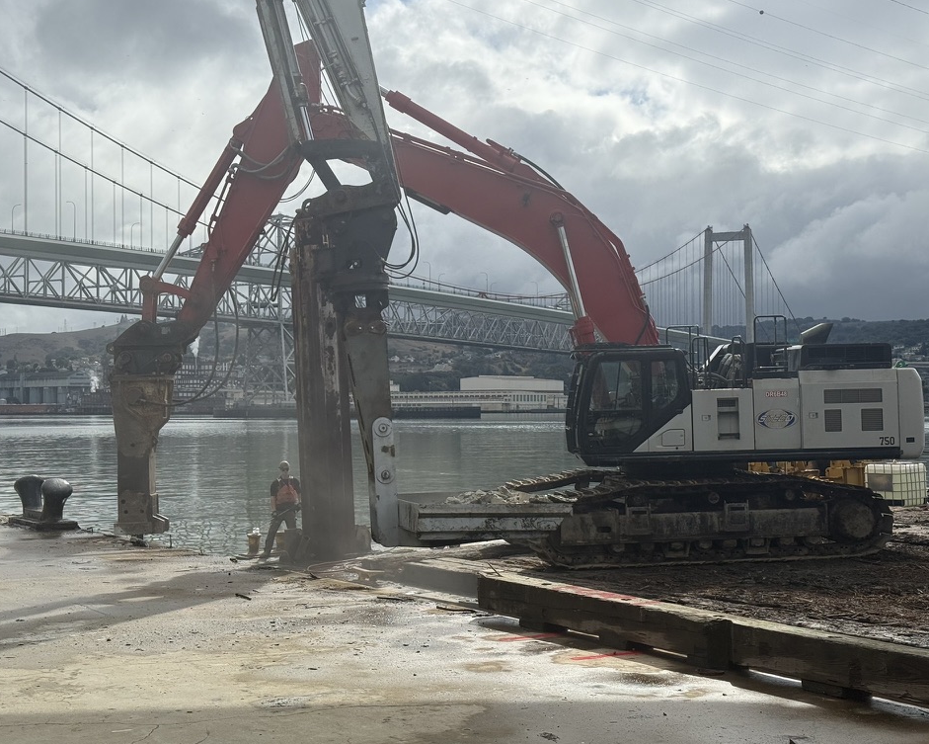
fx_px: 1402
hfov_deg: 36.6
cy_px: 371
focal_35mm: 51
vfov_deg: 29.7
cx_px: 477
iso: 64
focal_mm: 6.76
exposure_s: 1/9901
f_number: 1.78
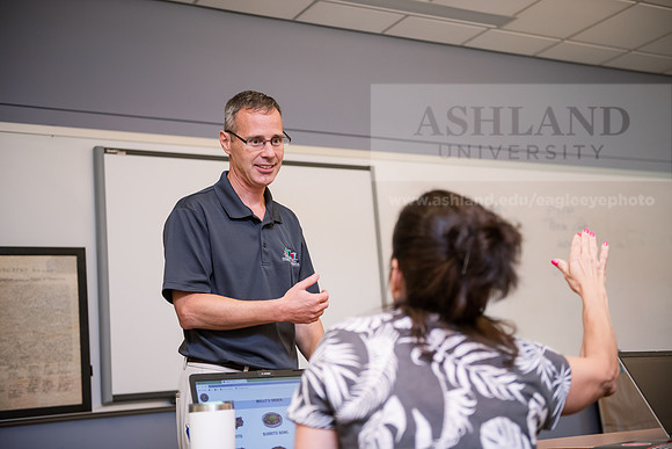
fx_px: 971
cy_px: 224
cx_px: 336
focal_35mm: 52
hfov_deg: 38.2
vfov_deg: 26.0
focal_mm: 52
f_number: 2.8
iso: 800
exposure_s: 1/200
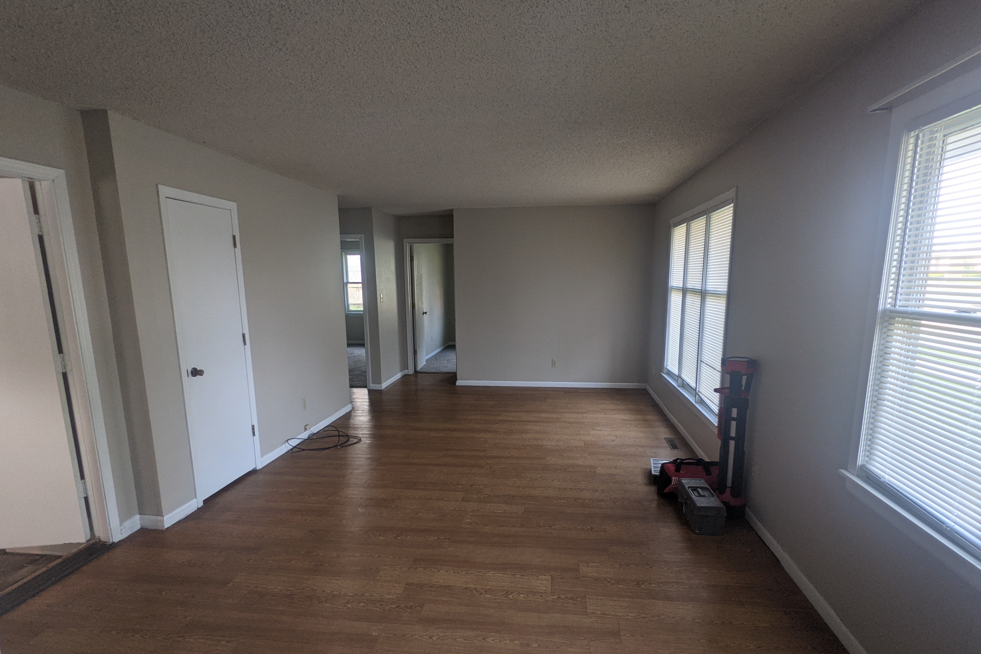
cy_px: 358
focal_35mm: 17
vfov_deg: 70.3
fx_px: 463
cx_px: 497
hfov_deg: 93.3
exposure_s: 1/23.8
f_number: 2.2
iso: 64
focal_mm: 2.22
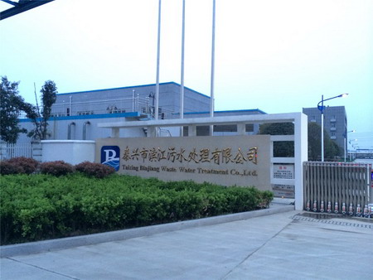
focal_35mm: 30
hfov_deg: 59.9
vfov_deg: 46.8
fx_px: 323
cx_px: 186
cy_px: 140
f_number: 2.2
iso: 160
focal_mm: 4.12
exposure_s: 1/15
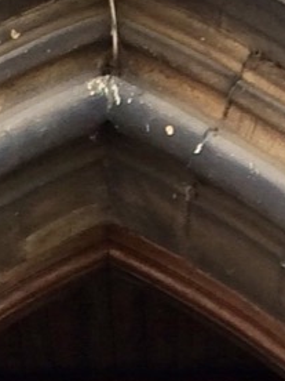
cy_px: 899
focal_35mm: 215
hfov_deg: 6.9
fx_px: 2360
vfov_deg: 8.5
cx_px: 104
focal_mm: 4.15
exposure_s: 1/50
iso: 50
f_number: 2.2
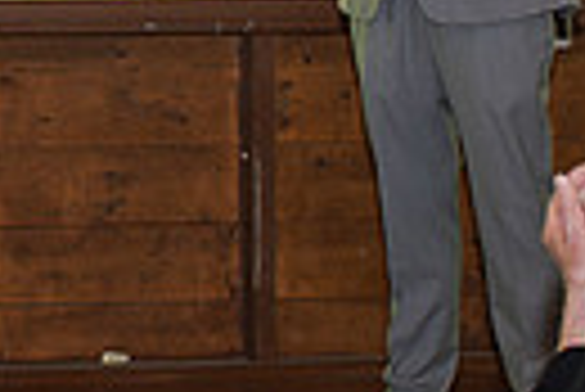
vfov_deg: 5.0
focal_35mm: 273
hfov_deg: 7.3
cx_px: -491
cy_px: -19
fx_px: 4441
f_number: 3.2
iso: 110
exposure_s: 1/200
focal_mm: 35
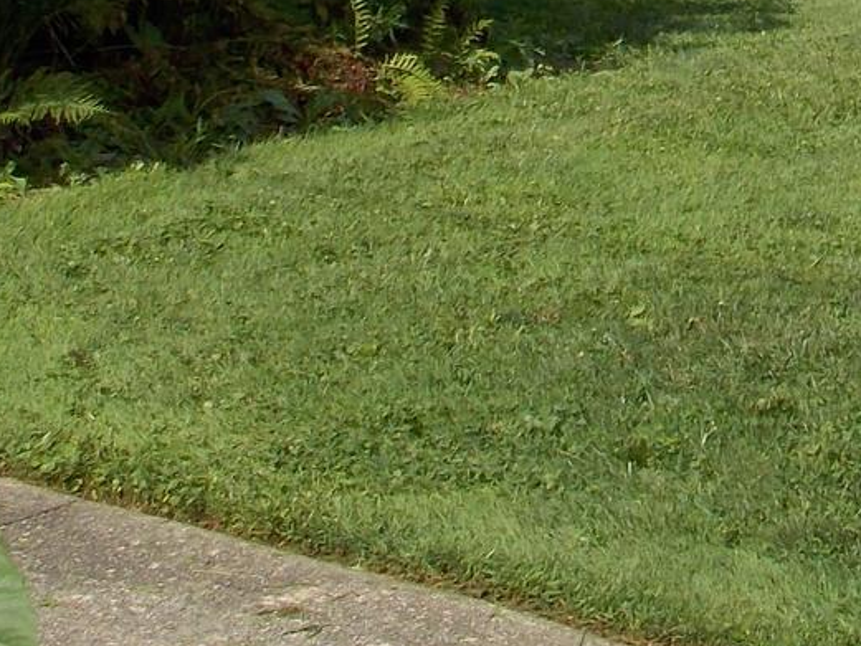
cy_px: -502
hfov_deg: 16.2
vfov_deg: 11.7
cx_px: 944
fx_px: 2936
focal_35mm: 118
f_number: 3.3
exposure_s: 1/1000
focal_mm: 5.3
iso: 80
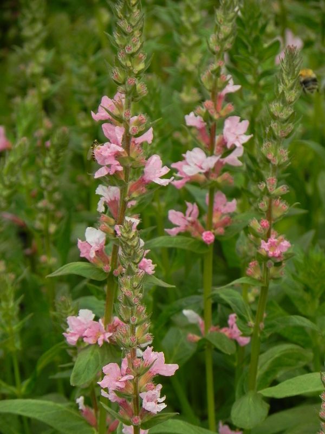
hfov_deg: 4.4
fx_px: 4219
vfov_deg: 5.9
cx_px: 162
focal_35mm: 337
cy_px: 217
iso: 160
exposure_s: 1/400
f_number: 5
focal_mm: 59.9
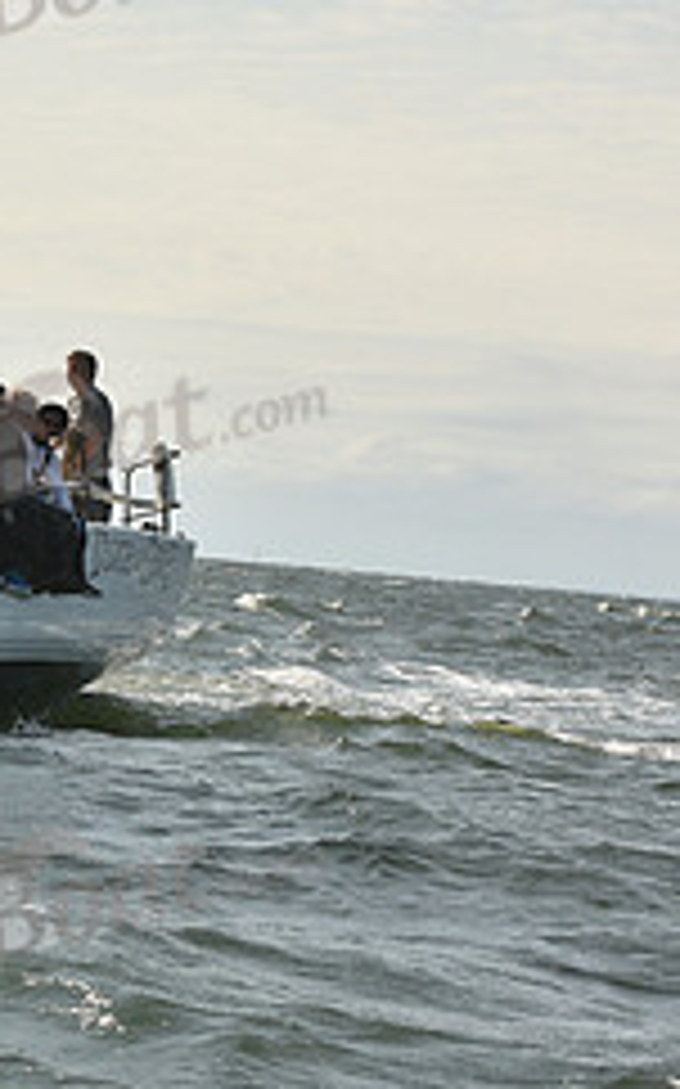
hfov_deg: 7.4
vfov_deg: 12.2
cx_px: -536
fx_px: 5076
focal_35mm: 171
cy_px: 295
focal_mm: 70
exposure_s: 1/800
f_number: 10
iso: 250
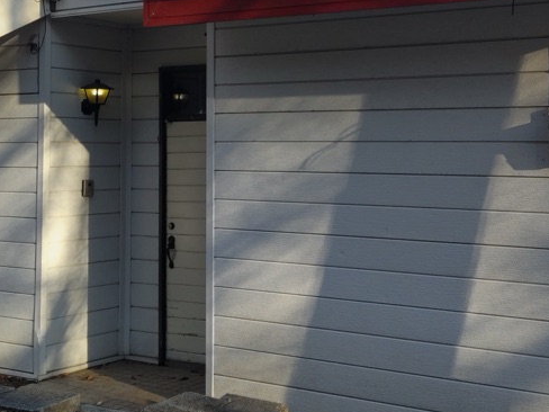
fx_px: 1015
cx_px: 313
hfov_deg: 30.2
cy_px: 89
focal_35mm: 64
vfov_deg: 22.6
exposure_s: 1/100
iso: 81
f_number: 1.79
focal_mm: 4.8
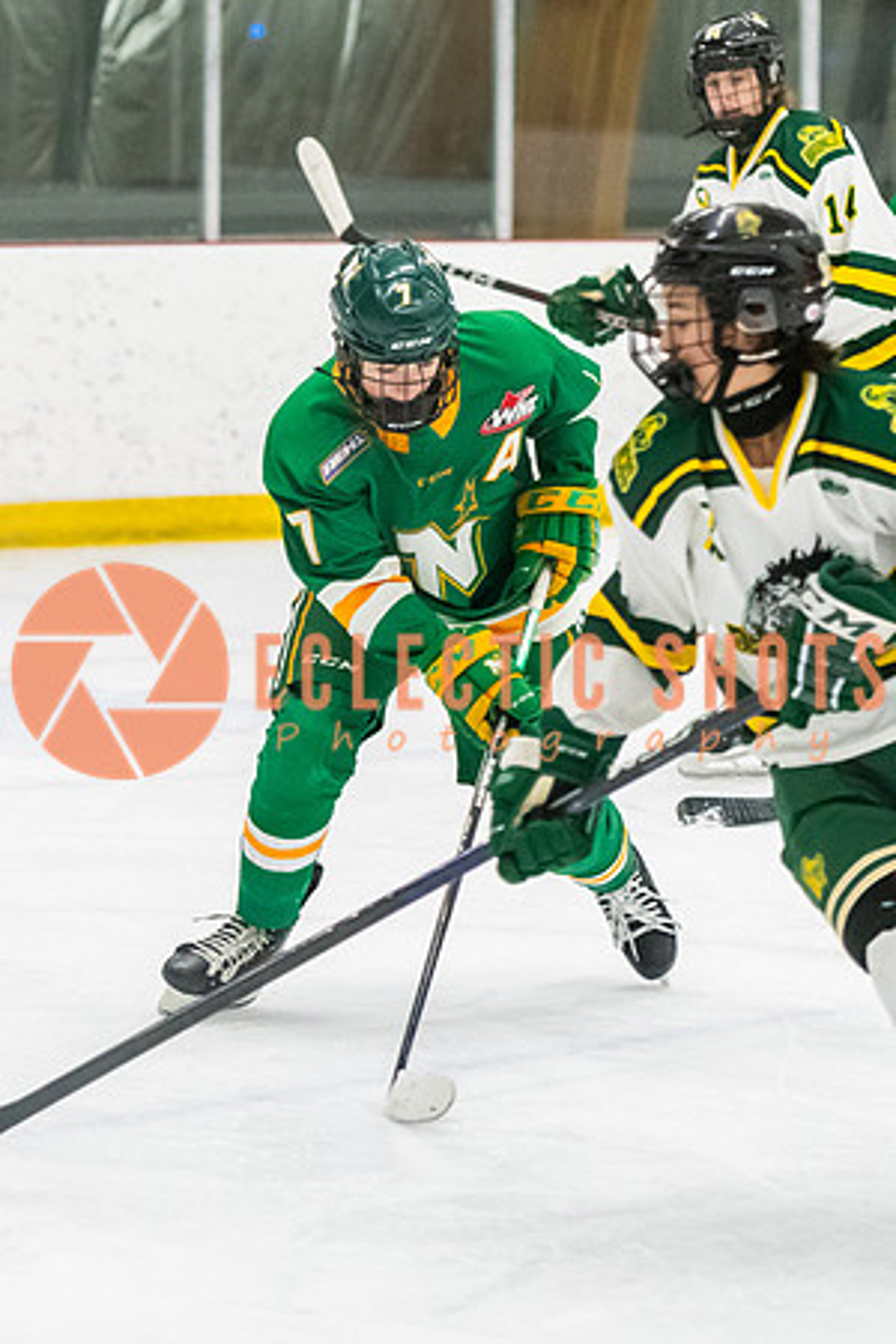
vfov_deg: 10.3
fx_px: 7459
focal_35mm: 200
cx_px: 479
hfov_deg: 6.9
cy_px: 476
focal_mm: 92
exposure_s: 1/800
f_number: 2.8
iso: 3200
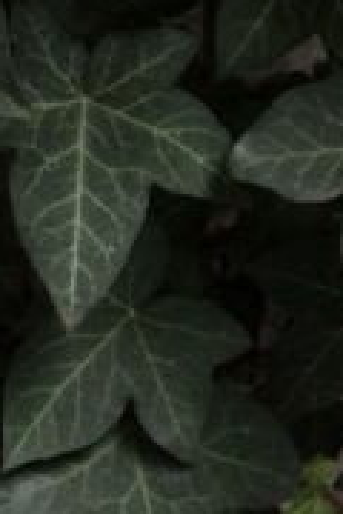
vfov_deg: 7.7
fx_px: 3644
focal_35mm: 255
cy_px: 1114
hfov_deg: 5.2
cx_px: -426
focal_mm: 34.2
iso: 125
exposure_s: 1/56
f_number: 4
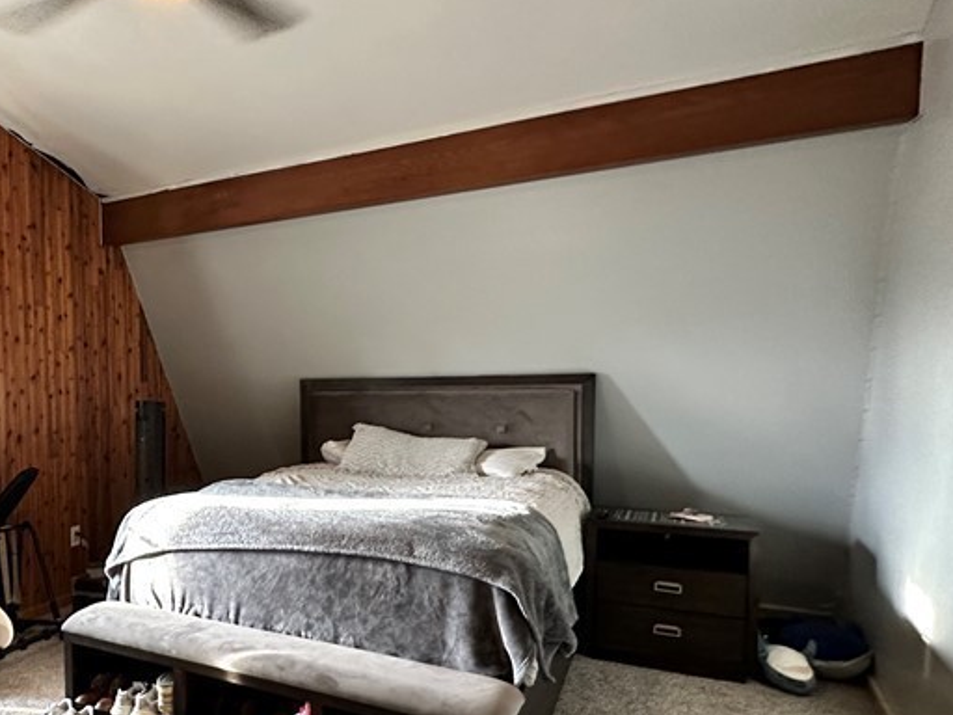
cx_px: 128
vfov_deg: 49.4
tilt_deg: -4.0
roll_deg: +1.3
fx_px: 771
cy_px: 434
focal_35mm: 28
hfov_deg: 56.4
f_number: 2.2
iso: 640
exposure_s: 1/60
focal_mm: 2.22
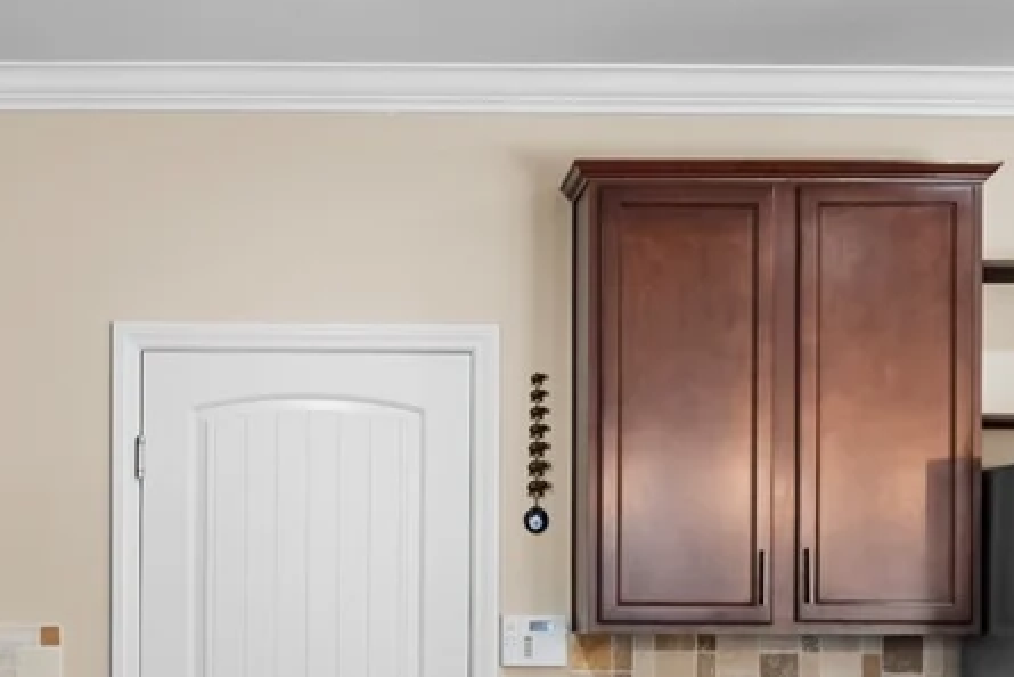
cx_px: 328
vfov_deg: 17.7
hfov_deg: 26.5
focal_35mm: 76
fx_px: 2141
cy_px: 614
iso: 400
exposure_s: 1/3
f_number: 8
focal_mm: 22
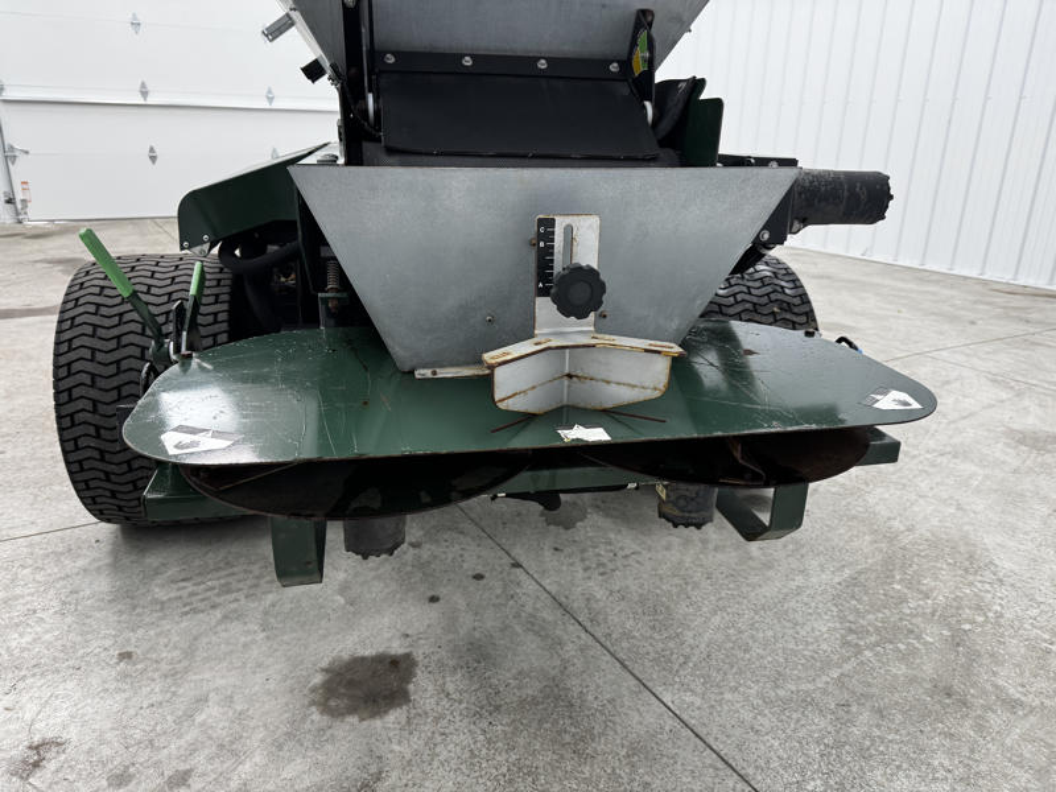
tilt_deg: -19.2
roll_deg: -2.3
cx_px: 528
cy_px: 396
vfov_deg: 56.8
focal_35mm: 24
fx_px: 732
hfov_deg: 71.6
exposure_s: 1/120
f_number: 1.78
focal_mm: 6.76
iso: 125
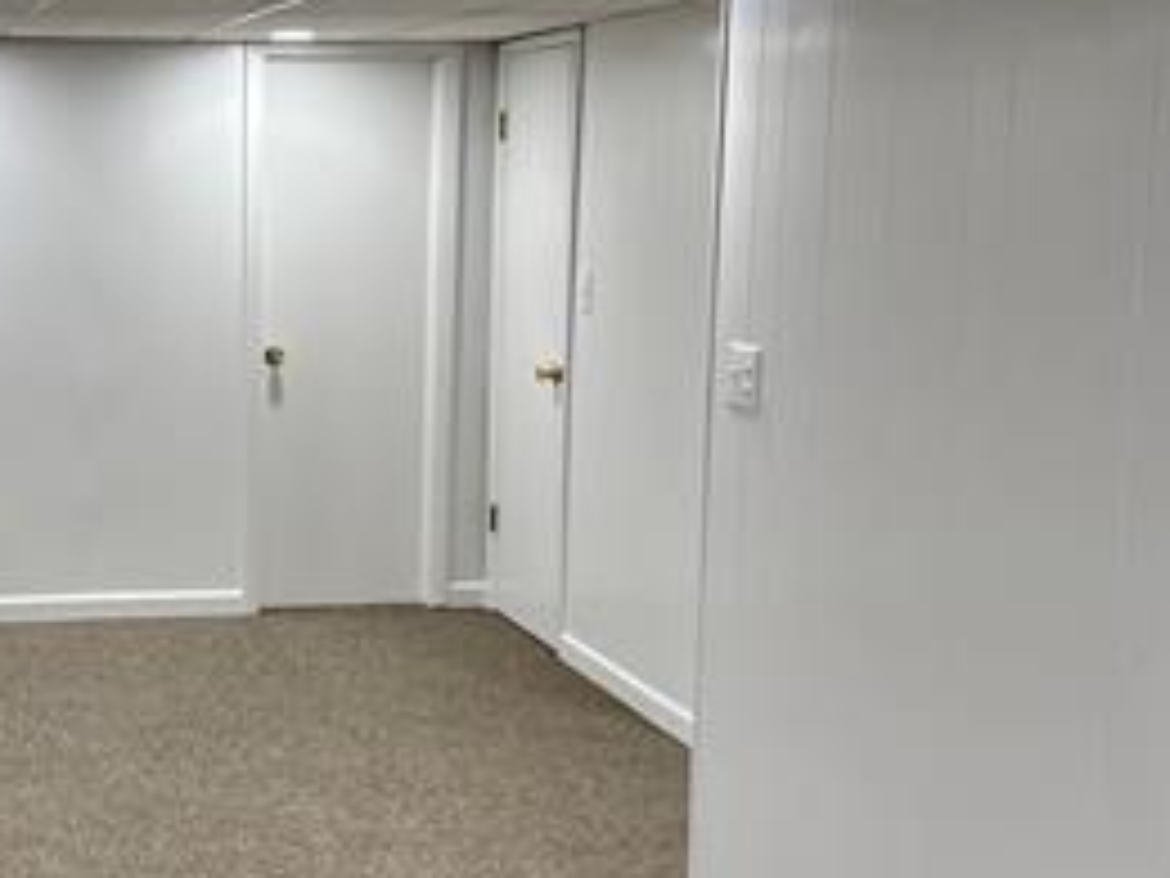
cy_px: 459
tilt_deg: -7.5
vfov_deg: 24.8
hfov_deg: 31.5
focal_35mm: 59
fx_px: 1994
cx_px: 176
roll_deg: -0.8
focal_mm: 6.86
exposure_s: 1/120
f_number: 1.78
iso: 125
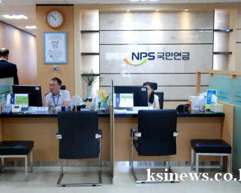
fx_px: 349
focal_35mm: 49
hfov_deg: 38.0
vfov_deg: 30.8
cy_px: 92
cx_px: 110
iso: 800
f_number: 4.5
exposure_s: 1/80
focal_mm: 26
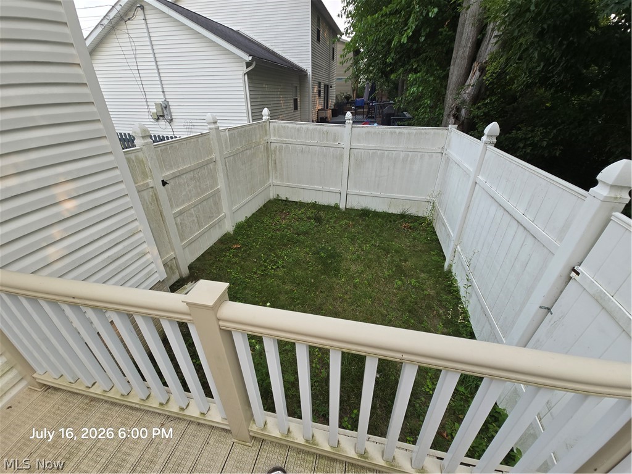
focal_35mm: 13
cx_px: 316
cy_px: 237
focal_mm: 2.2
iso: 50
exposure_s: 1/349
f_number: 2.2
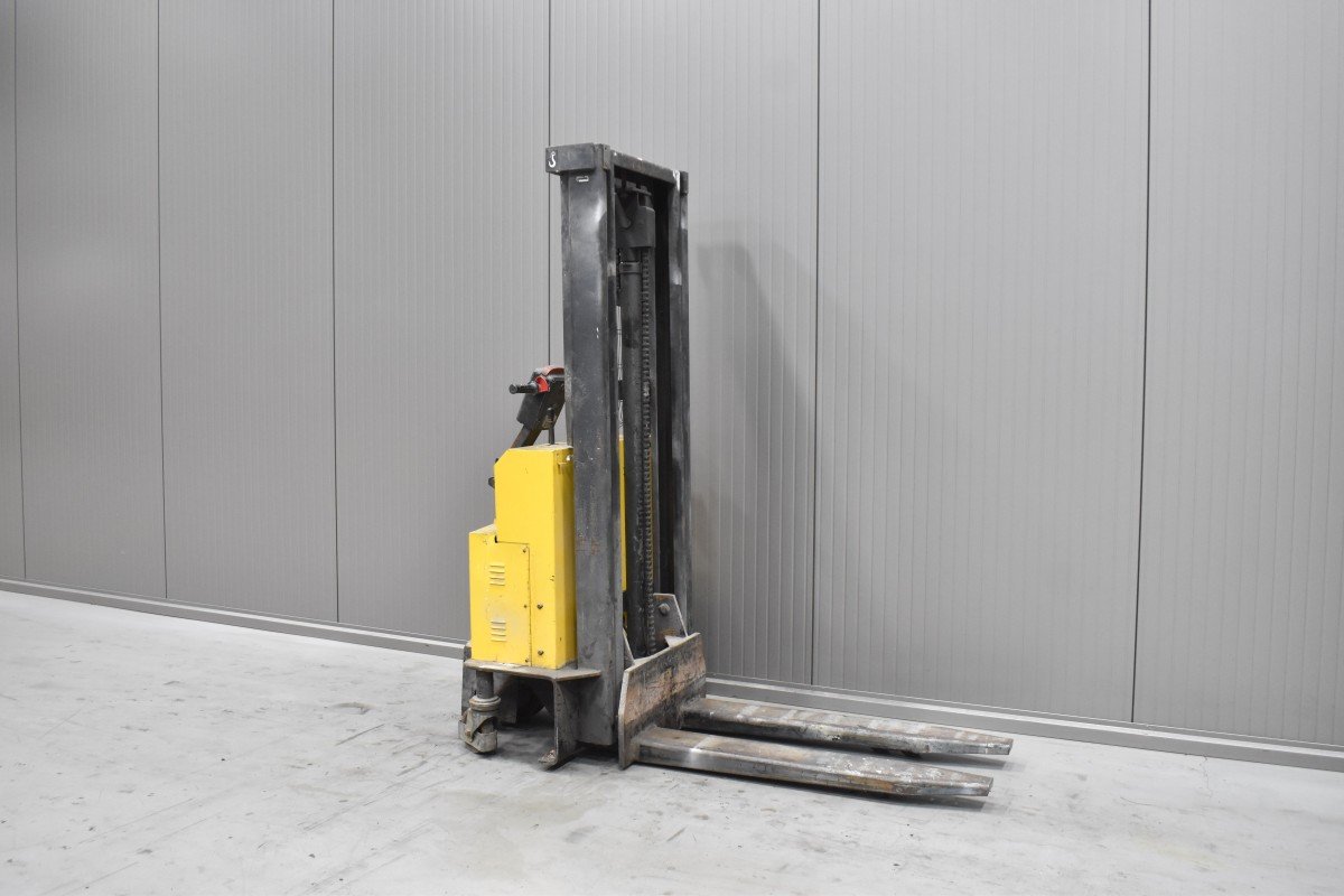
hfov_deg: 59.5
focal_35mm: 32
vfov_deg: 41.7
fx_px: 1176
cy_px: 448
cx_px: 672
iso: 1600
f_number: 5
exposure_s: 1/30
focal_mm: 21
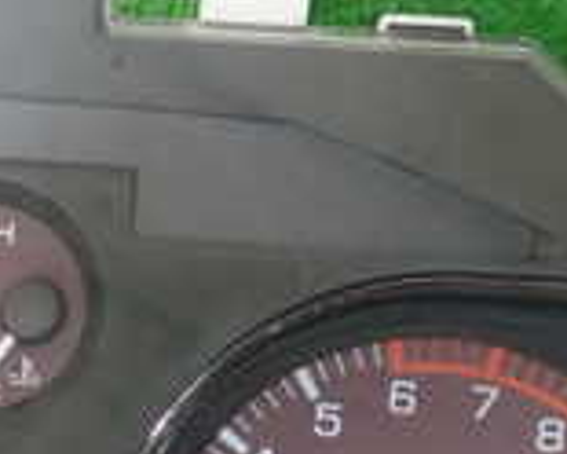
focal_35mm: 113
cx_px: -139
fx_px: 1896
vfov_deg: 13.4
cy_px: 498
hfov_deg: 16.2
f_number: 2.3
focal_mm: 5.4
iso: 200
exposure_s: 1/40
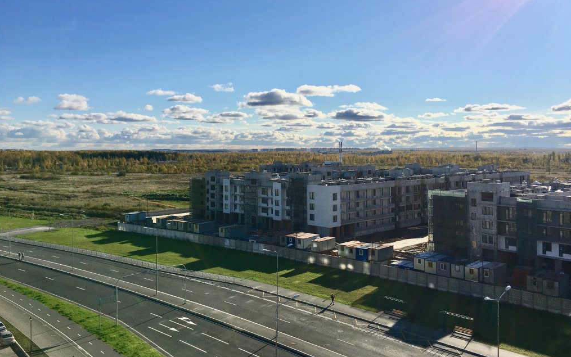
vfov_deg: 40.5
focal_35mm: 31
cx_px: 285
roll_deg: +0.7
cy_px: 151
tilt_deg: +0.6
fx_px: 483
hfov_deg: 61.2
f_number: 2.2
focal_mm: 4.15
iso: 25
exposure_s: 1/3344
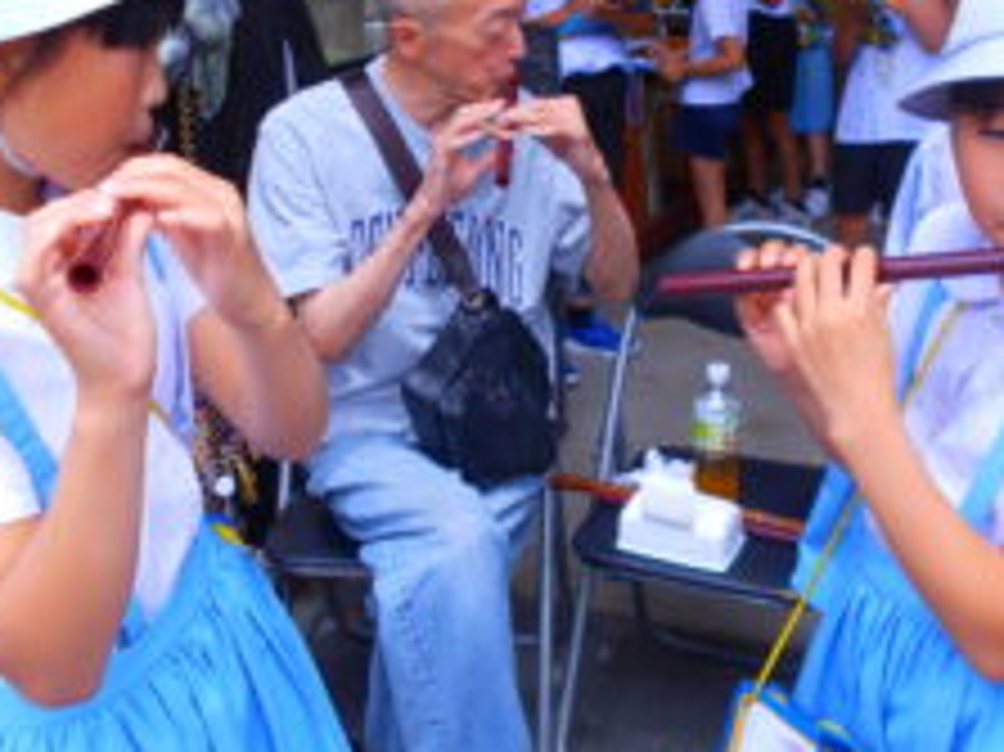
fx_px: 1218
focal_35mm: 42
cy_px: 216
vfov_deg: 33.8
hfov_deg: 44.8
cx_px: 527
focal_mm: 4.6
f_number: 3.2
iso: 80
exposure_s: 1/320
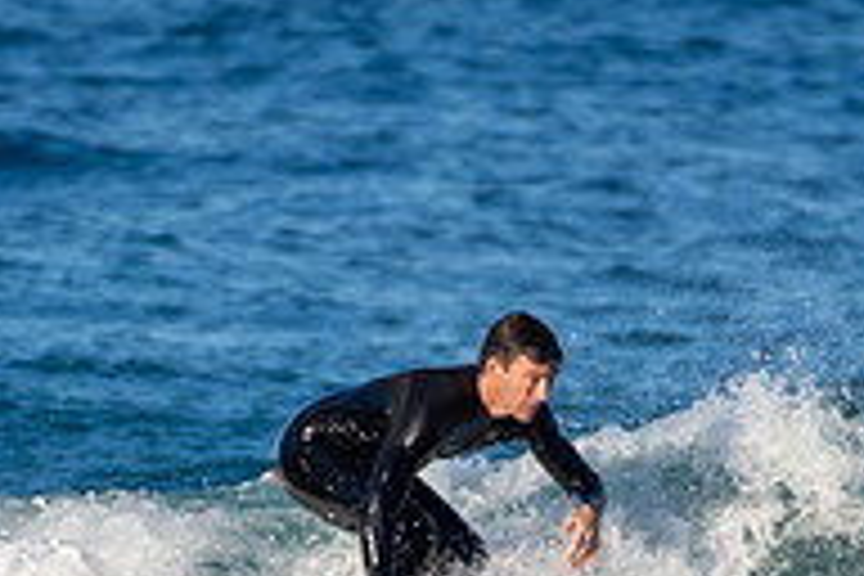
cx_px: 544
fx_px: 54308
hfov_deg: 0.9
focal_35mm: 2263
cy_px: 682
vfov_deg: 0.6
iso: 180
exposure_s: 1/1000
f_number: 5.6
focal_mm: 500
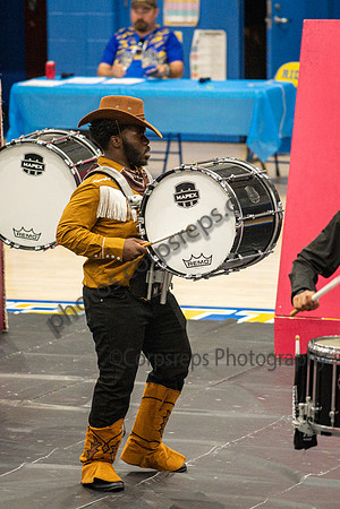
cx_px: 178
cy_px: 233
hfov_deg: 4.2
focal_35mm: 325
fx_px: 4603
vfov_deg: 6.3
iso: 6400
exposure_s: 1/500
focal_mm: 200
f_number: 4
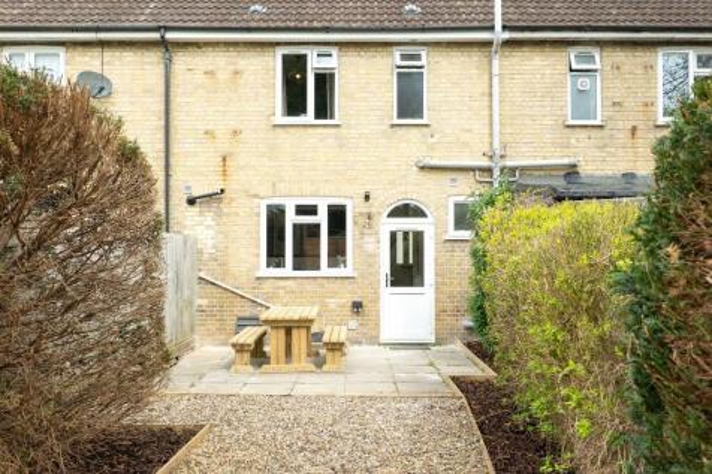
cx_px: 356
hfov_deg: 54.5
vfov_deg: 37.8
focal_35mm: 35
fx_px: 692
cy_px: 237
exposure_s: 1/1000
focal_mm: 35
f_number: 7.1
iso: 400
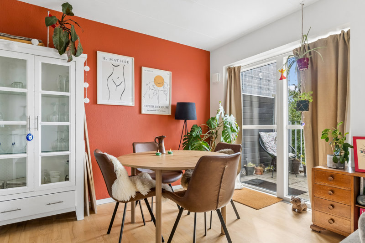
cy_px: 122
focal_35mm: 21
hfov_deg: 81.2
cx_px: 182
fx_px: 213
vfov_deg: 59.5
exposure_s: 1/13
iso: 200
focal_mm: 14
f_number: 8
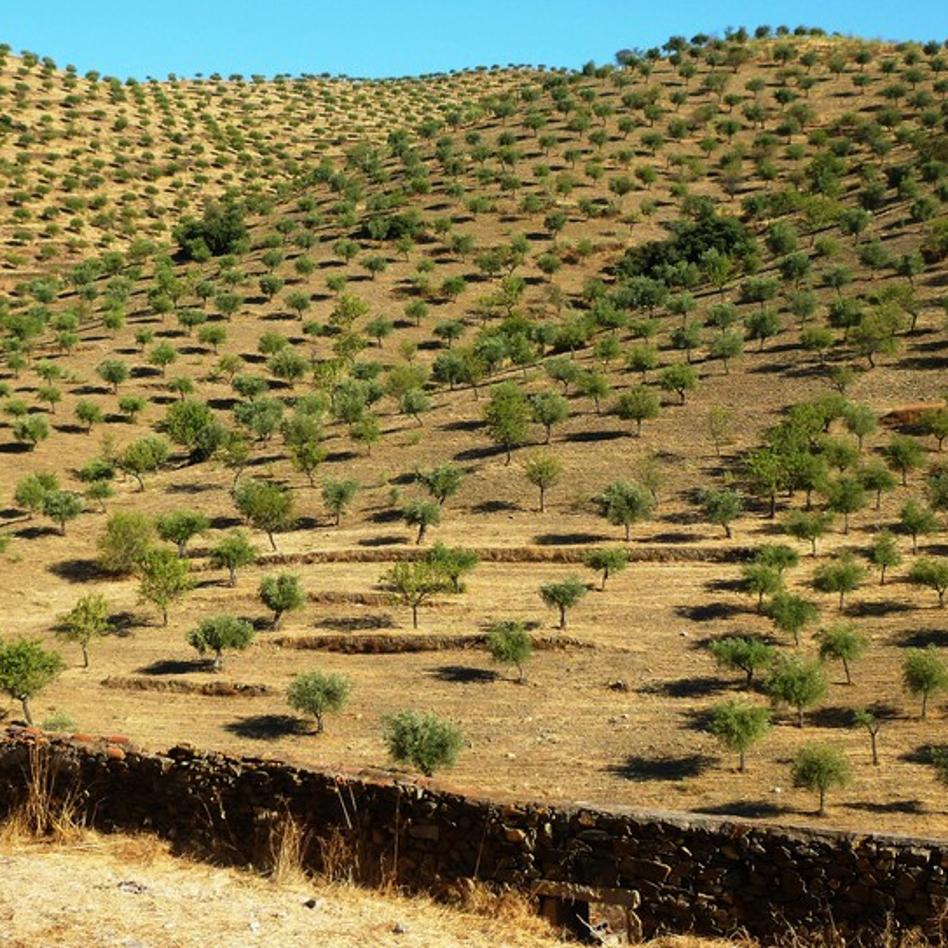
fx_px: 1859
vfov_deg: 28.6
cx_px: 416
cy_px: 414
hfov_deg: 28.6
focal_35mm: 60
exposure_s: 1/640
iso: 100
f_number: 3.6
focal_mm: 6.5
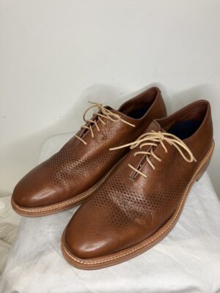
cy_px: 146
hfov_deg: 49.7
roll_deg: +6.1
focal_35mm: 28
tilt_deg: -41.1
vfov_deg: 63.4
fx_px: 237
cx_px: 110
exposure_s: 1/50
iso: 50
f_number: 1.8
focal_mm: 3.99
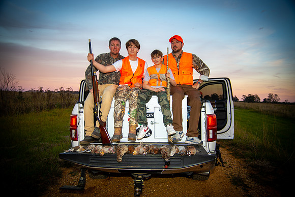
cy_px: 98
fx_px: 229
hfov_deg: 65.5
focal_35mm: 28
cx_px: 148
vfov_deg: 46.4
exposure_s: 1/60
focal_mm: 28
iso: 160
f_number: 3.8
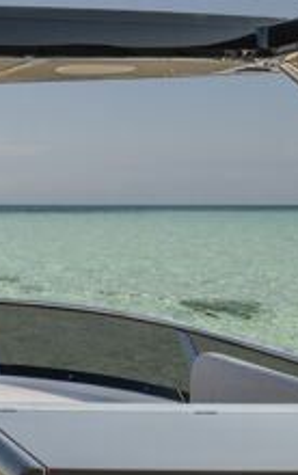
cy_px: 207
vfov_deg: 27.8
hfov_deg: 14.4
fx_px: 959
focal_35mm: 74
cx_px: -311
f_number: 6.8
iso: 200
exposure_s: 1/500
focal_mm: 21
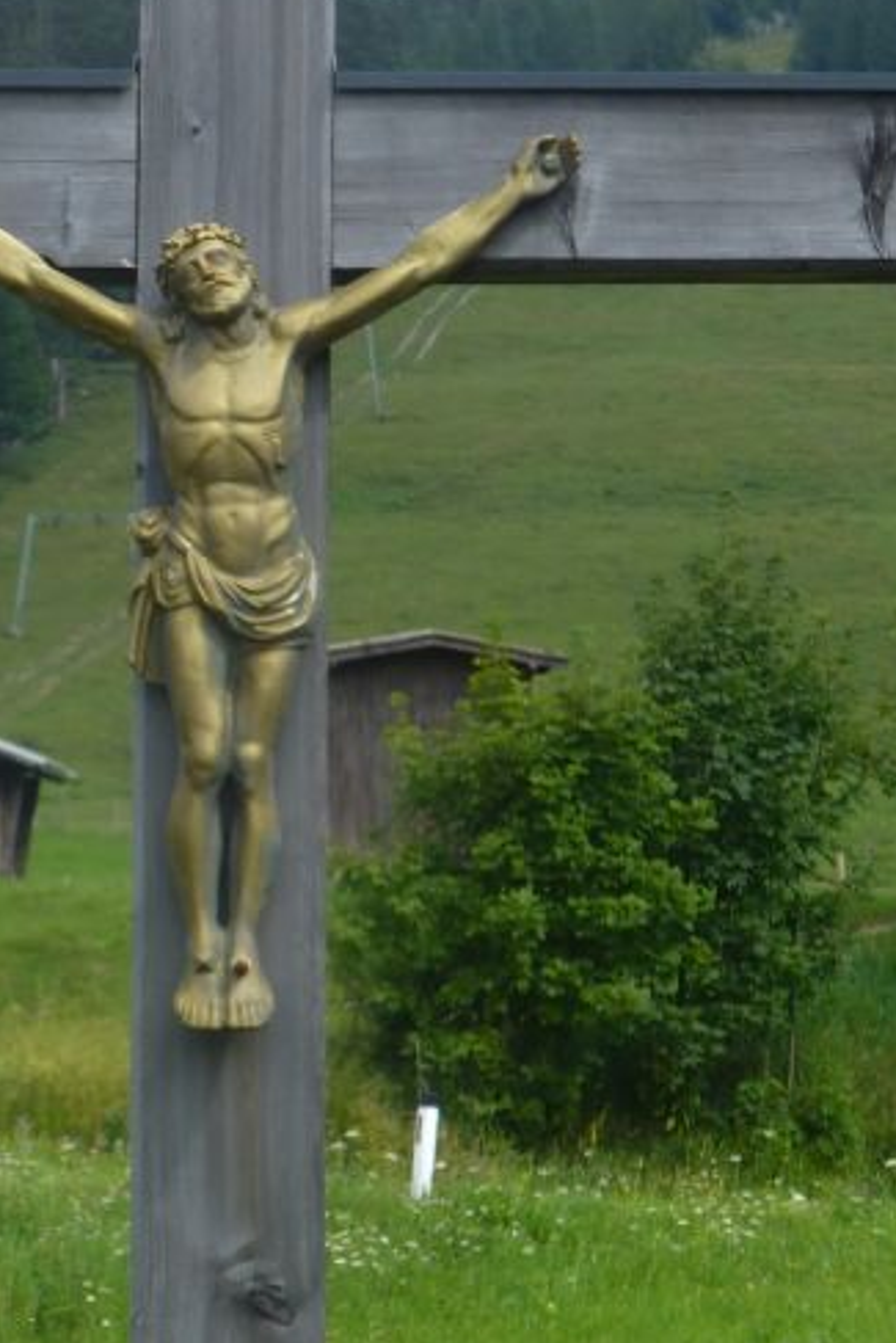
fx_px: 7647
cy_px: 771
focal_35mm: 205
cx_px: 83
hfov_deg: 6.7
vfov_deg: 10.0
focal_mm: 16.1
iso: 100
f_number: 5.2
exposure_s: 1/250
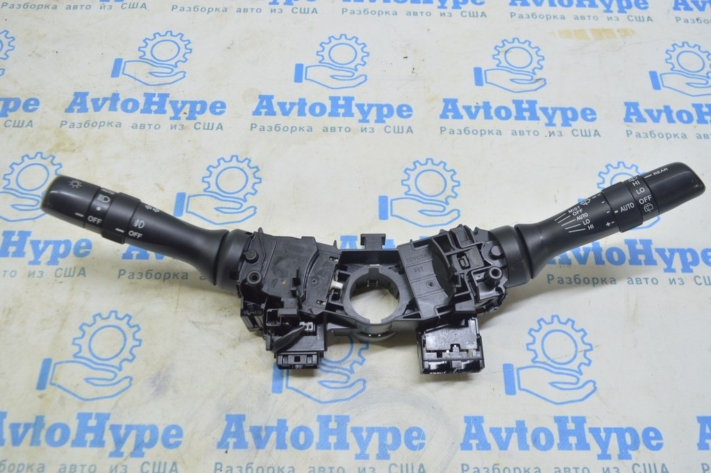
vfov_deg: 43.5
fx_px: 592
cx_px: 356
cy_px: 236
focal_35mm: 30
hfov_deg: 62.0
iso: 400
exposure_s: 1/20
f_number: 5.6
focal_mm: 20
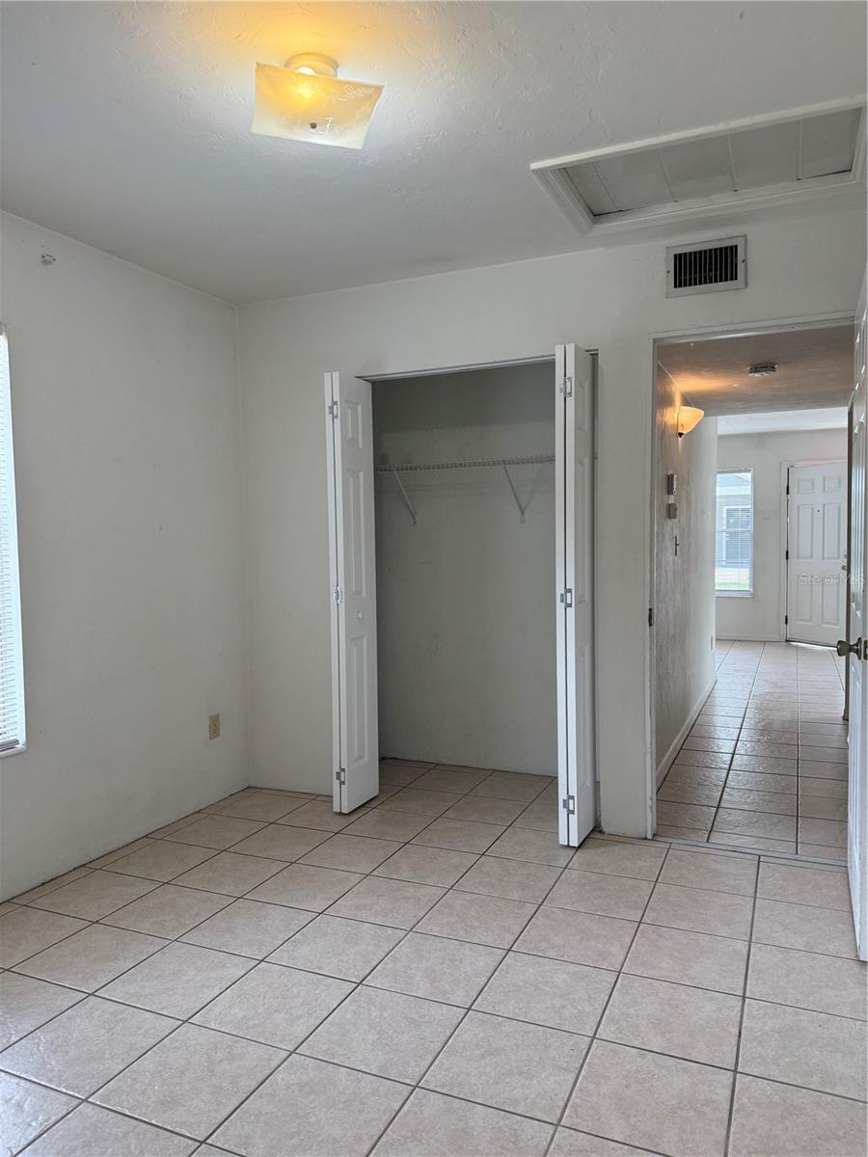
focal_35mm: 24
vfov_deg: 71.6
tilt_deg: -2.6
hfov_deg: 56.8
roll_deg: +0.3
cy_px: 578
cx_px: 434
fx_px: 802
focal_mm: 6.76
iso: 160
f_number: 1.78
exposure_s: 1/236
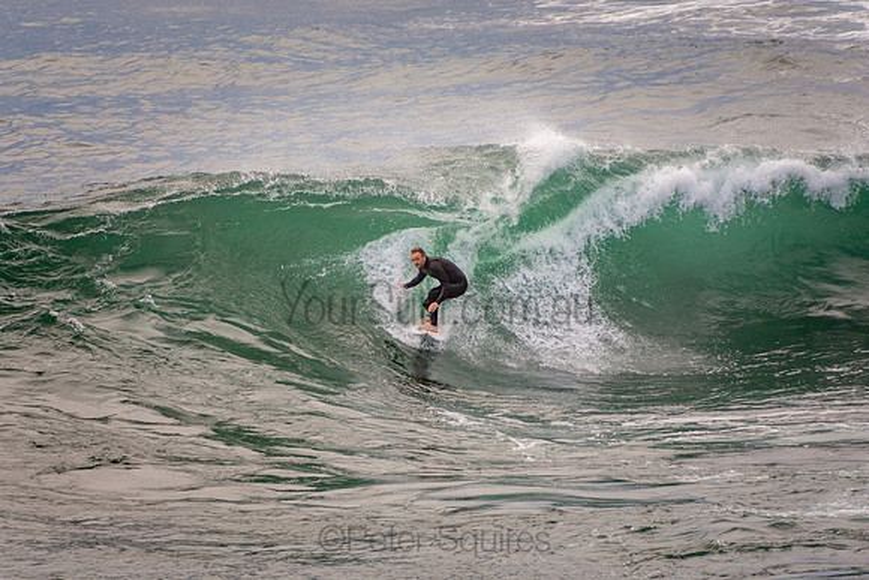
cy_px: 290
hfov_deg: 3.4
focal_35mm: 600
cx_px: 434
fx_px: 14486
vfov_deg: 2.3
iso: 400
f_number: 5.6
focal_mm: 400
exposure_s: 1/800
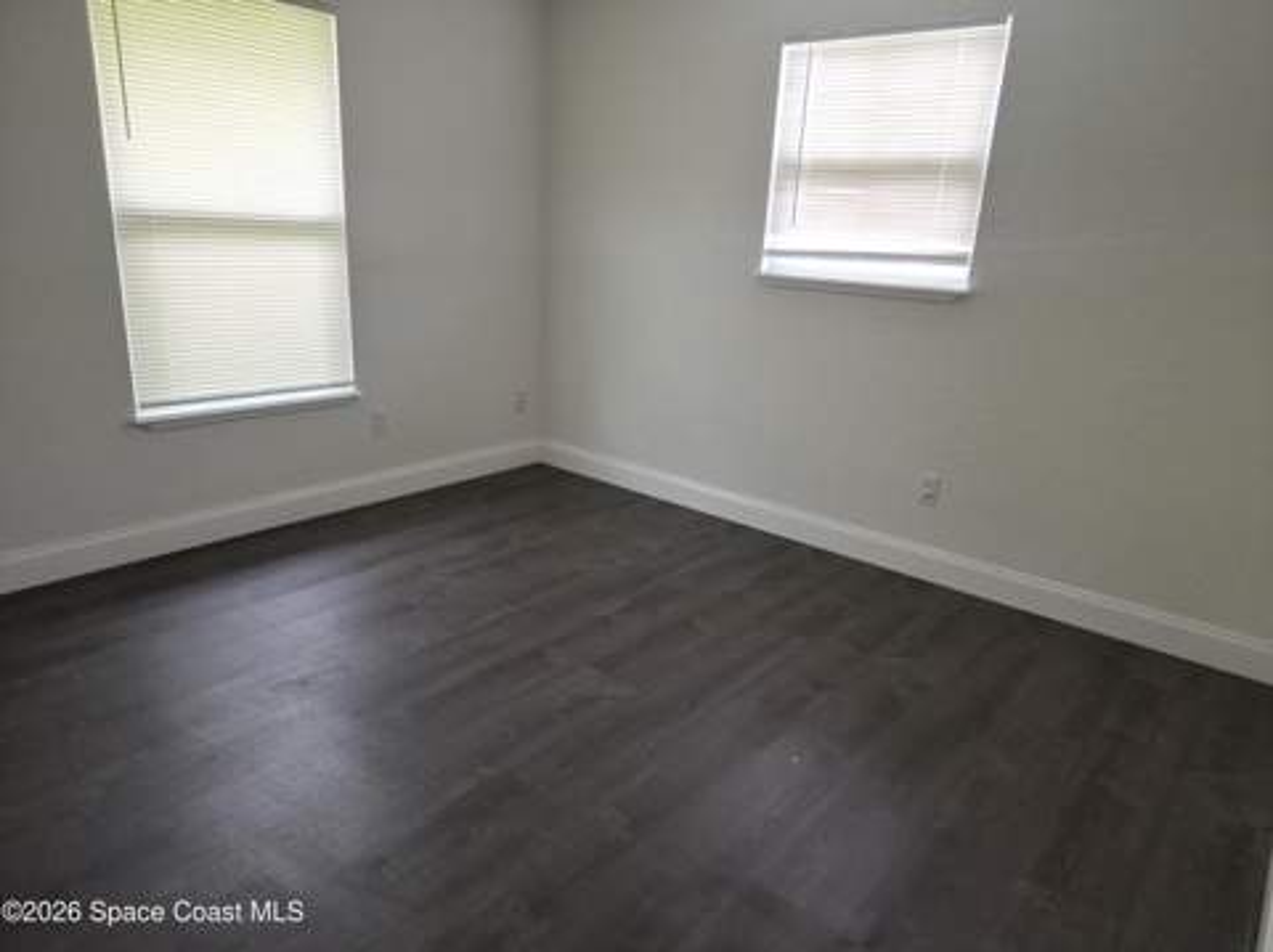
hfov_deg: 74.0
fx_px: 845
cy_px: 476
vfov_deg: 58.8
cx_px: 636
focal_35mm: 23
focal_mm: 5.4
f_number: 1.8
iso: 160
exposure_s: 1/60
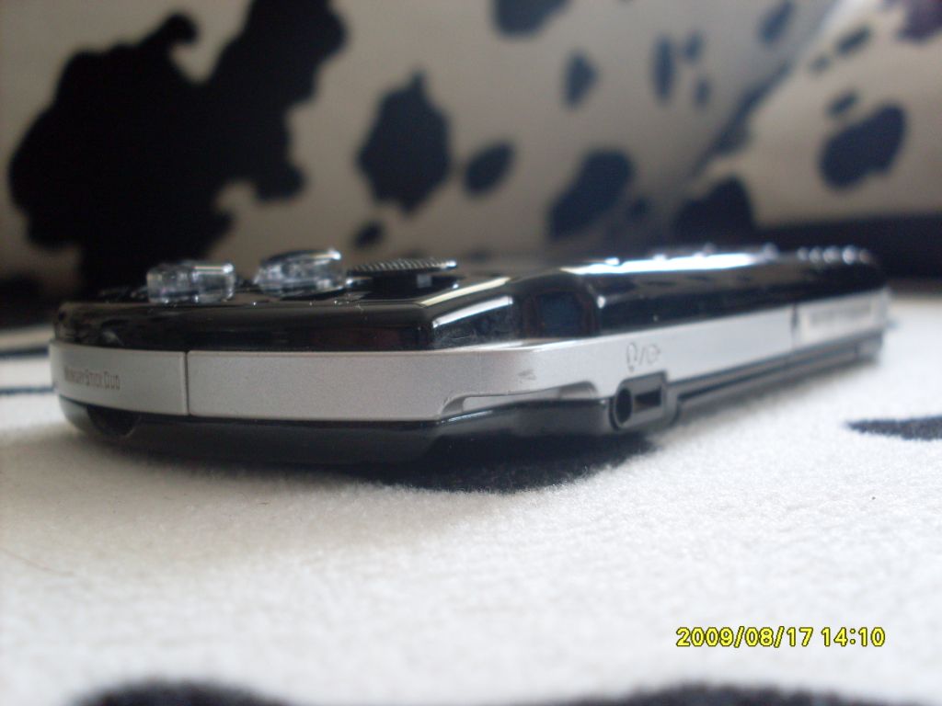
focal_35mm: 38
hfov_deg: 49.0
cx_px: 471
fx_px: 1034
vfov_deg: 37.7
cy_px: 353
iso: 120
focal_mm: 6.3
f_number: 2.8
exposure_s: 1/45
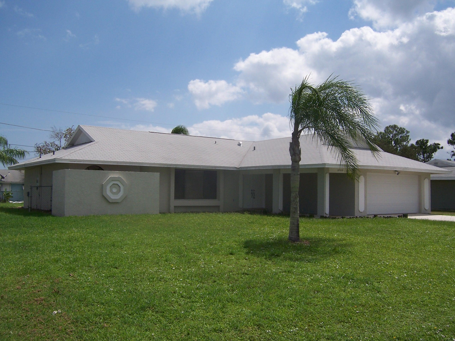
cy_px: 170
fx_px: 434
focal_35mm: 33
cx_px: 228
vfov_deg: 42.9
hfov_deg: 55.4
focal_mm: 5.5
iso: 80
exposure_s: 1/750
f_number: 5.6
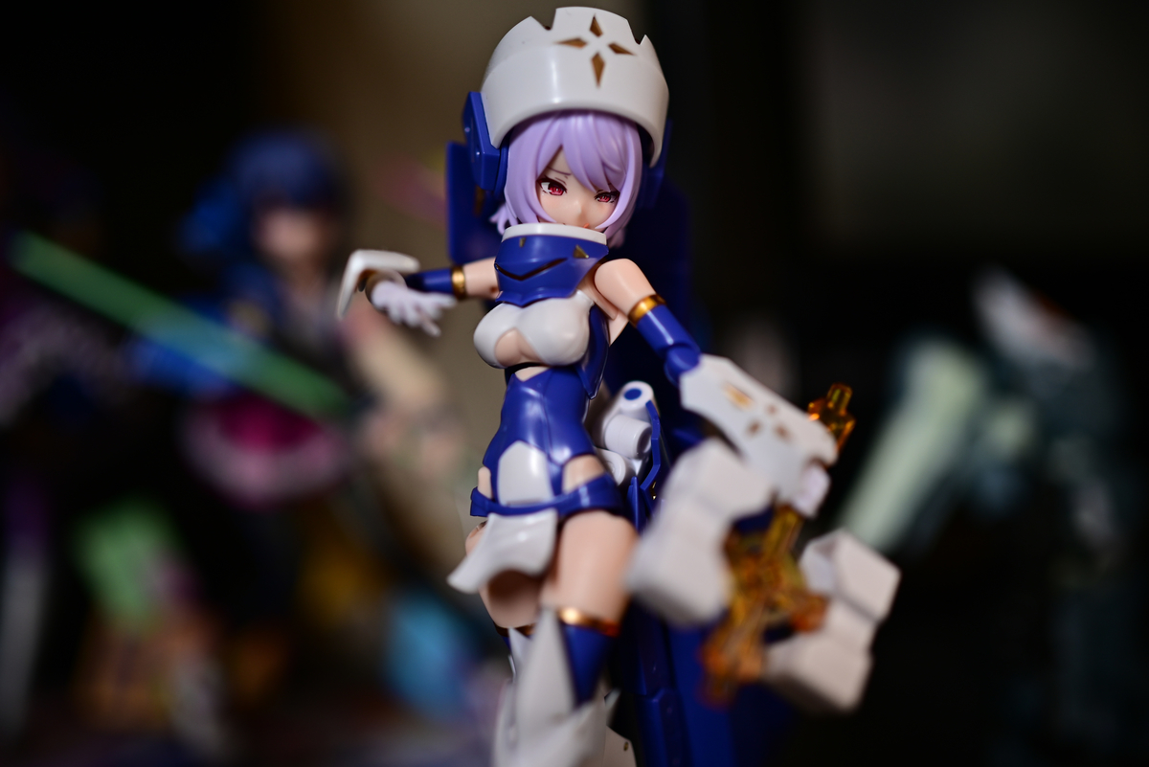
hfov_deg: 54.4
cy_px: 384
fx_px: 1117
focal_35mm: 35
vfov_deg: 37.9
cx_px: 574
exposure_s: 1/40
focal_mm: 35
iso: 180
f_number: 1.8
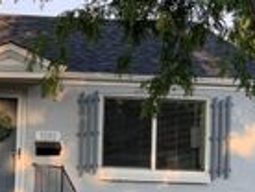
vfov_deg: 14.1
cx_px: -61
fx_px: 775
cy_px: 138
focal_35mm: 105
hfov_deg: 17.7
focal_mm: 3
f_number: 1.8
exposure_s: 1/300
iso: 16
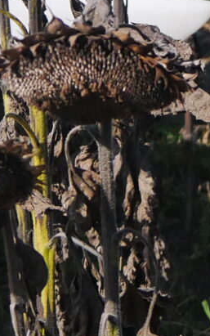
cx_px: 186
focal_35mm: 208
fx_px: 1904
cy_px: -116
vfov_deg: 9.9
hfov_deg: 6.3
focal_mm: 21
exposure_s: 1/1300
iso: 500
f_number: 4
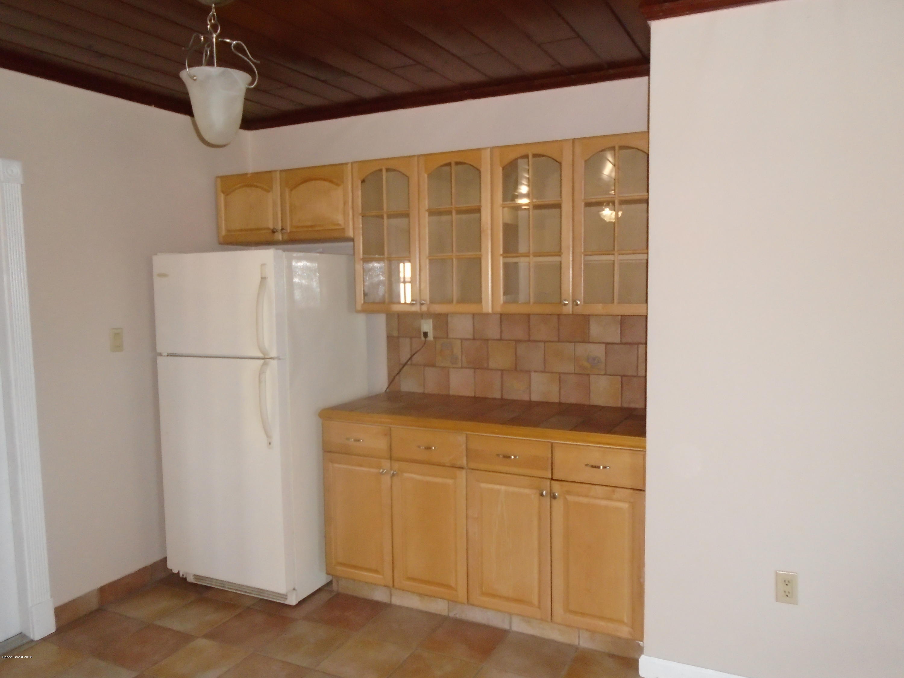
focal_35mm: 26
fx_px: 679
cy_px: 339
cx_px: 452
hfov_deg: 67.3
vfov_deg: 53.1
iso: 400
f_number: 3.2
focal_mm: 4.6
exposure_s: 1/30
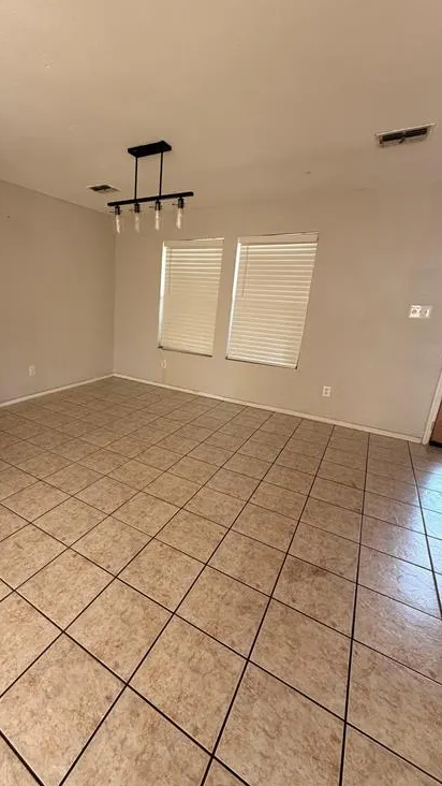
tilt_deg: -15.1
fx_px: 333
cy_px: 385
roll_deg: -3.3
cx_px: 156
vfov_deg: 99.3
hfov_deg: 65.7
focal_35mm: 16
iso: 250
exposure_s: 1/121
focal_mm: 2.22
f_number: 2.2
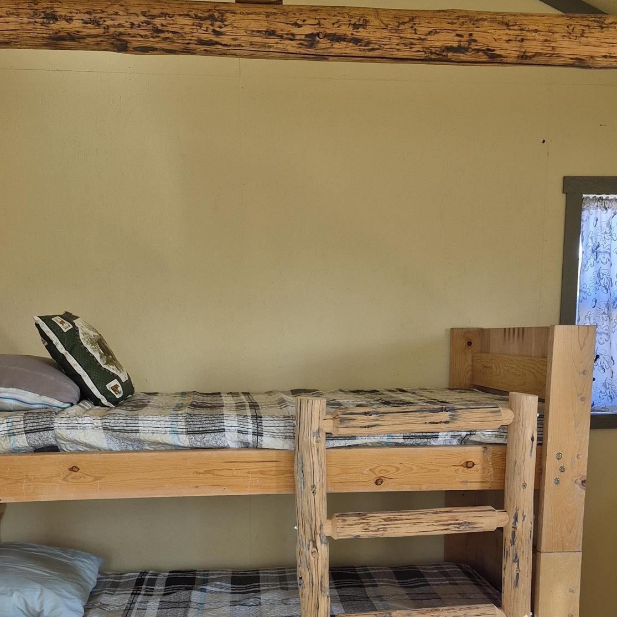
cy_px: 502
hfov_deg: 40.0
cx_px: 315
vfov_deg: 38.4
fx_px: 847
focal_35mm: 42
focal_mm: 5.4
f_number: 1.8
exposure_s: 1/180
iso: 80
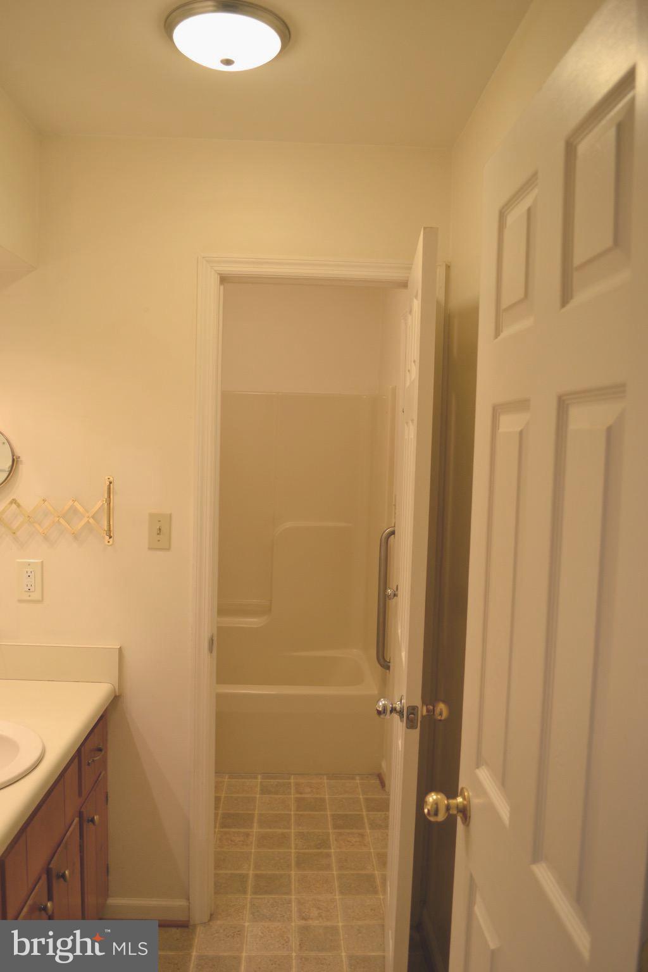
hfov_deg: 47.9
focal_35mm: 27
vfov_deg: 67.4
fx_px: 729
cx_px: 324
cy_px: 486
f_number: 4
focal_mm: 18
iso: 400
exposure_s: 1/60
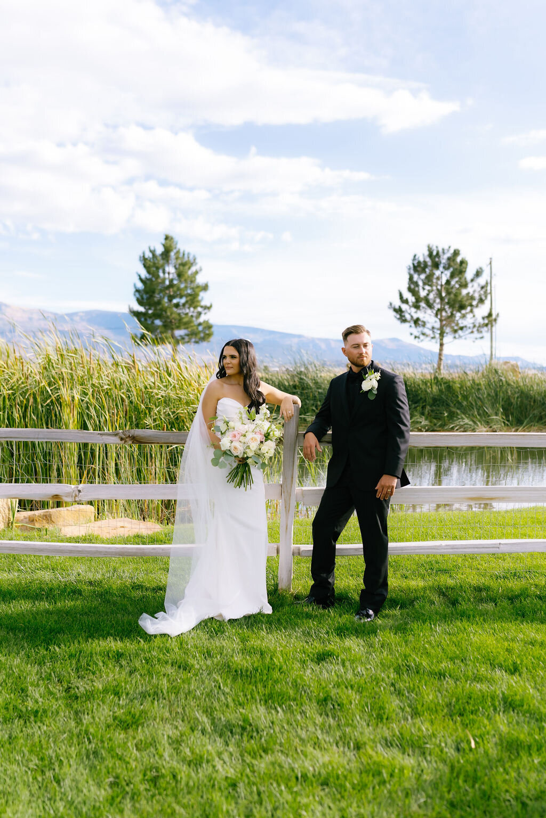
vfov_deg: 54.4
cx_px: 273
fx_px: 796
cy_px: 409
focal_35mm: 35
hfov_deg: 37.9
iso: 160
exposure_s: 1/2000
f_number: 2.2
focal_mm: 35
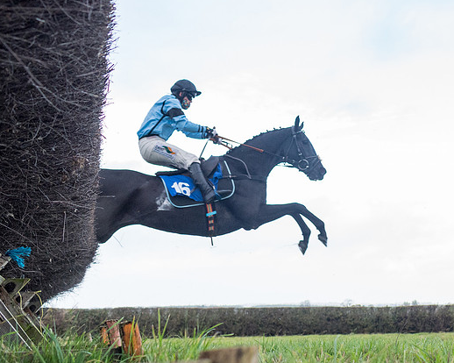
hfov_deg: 24.6
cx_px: 477
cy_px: 79
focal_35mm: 73
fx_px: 981
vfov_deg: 20.8
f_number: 5
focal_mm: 35
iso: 1250
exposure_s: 1/1000
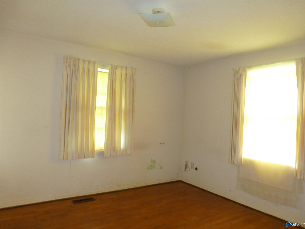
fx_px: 211
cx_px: 152
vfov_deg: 56.8
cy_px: 114
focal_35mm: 24
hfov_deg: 71.6
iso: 125
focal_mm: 4.3
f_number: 3.3
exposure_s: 1/4
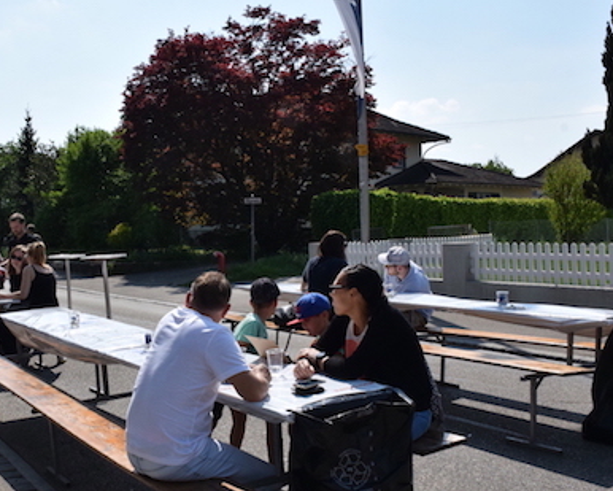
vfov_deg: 35.7
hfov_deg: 43.2
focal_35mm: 42
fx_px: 762
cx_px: 208
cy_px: 264
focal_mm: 18
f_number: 16
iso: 1000
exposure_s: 1/1000
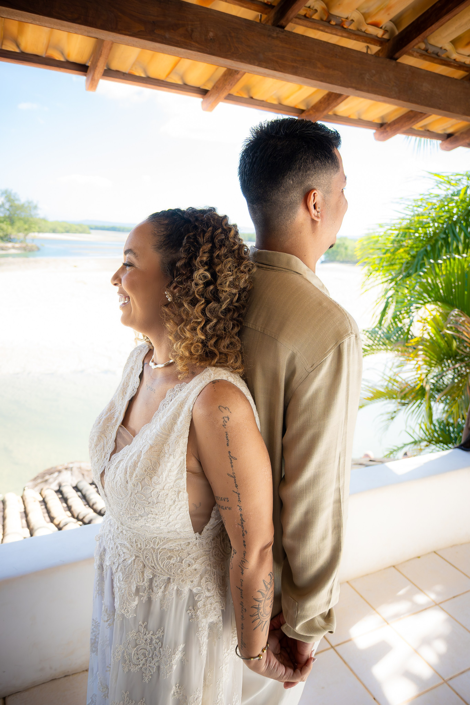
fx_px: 470
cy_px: 352
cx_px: 235
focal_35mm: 24
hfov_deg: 53.1
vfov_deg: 73.7
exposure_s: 1/1250
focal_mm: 16
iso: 640
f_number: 3.5
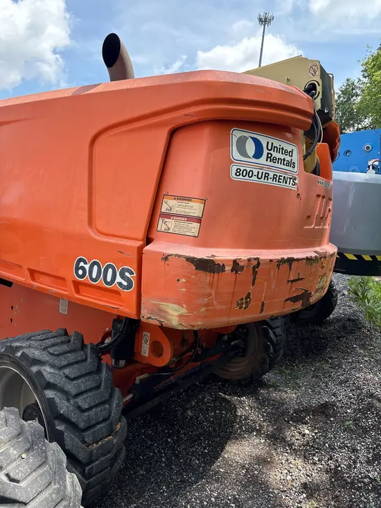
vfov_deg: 67.3
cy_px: 254
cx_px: 190
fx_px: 381
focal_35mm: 26
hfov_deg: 53.1
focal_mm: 5.96
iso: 50
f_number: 1.6
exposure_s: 1/801
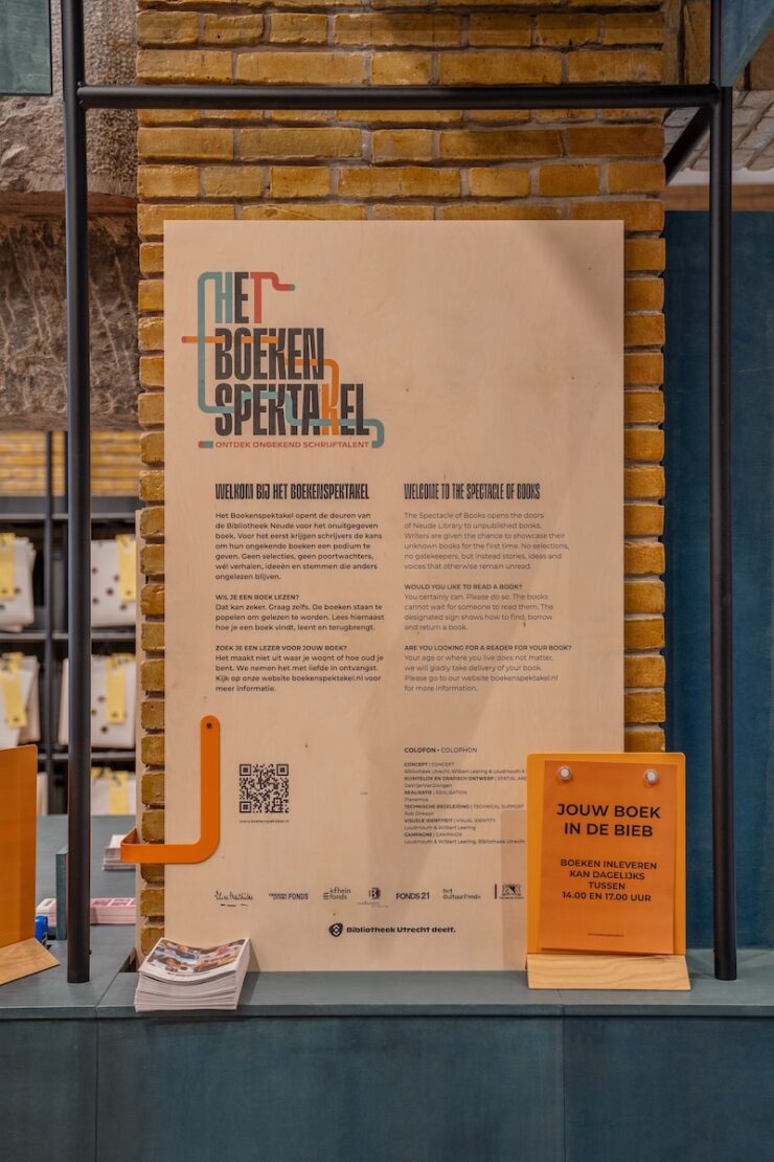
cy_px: 581
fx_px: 1464
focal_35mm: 45
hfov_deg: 29.6
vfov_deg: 43.3
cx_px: 387
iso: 250
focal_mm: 45.4
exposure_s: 1/50
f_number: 2.8
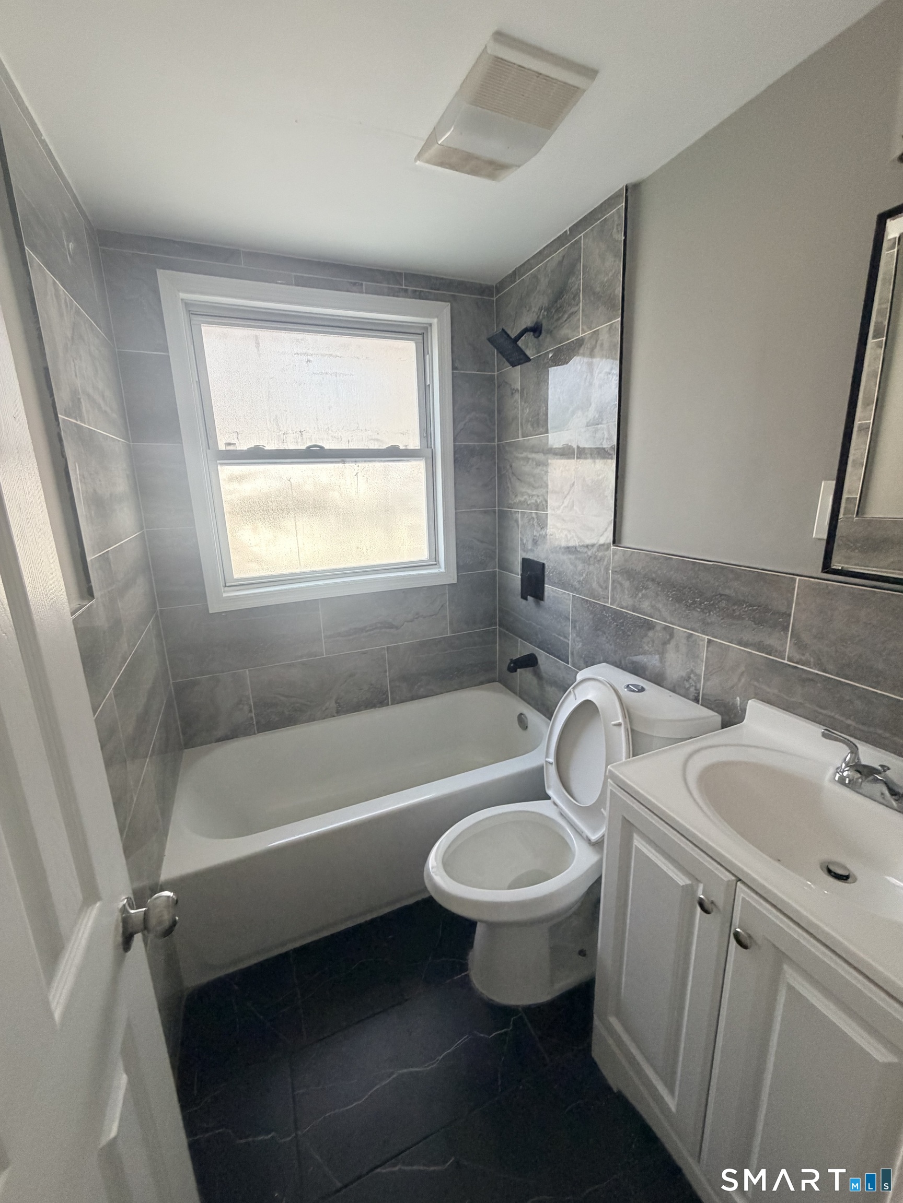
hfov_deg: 85.7
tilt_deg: -14.1
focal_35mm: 14
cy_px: 602
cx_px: 452
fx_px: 487
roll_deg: +1.9
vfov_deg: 102.1
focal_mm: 2.22
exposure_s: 1/109
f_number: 2.2
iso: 320
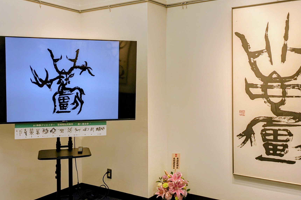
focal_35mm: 38
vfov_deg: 35.0
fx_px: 318
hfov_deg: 50.6
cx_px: 136
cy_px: 95
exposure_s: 1/246
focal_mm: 5.43
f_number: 1.89
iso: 40
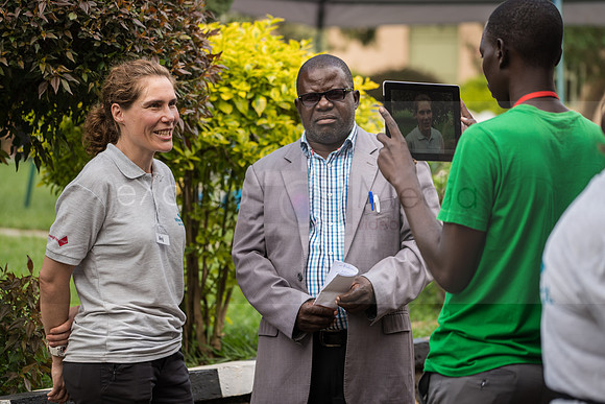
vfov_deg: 10.0
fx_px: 2307
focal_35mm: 137
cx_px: 302
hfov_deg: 14.9
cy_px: 197
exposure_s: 1/160
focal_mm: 134
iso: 125
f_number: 4
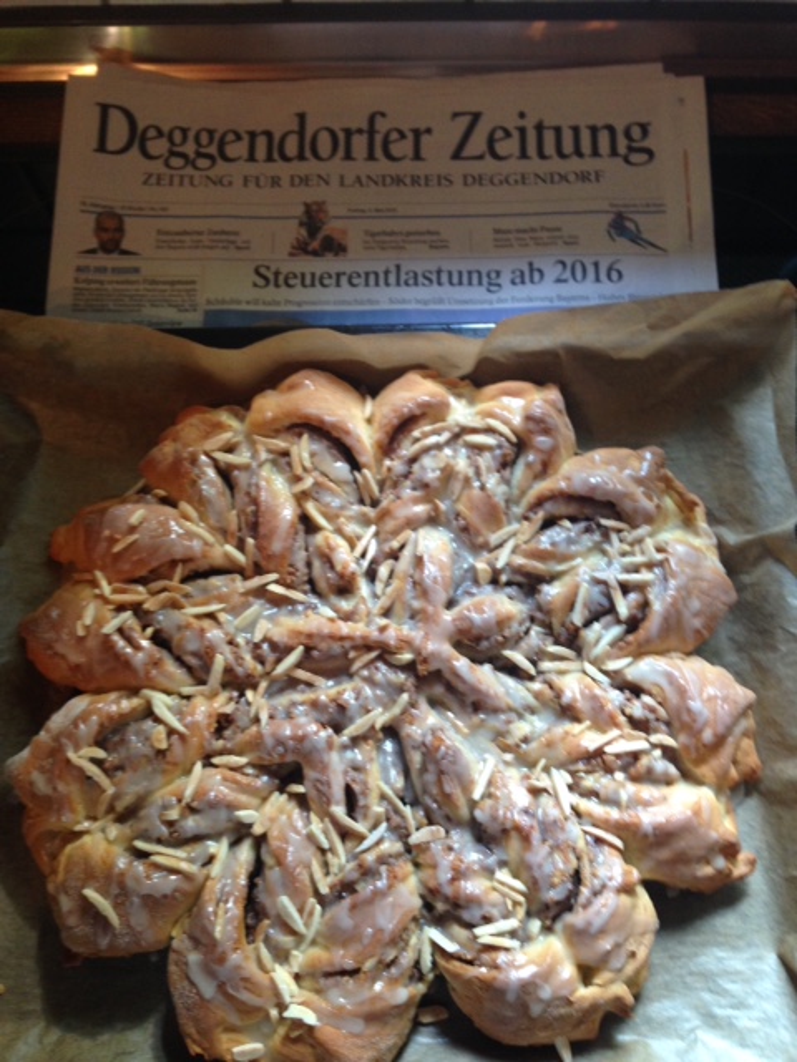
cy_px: 531
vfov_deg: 55.4
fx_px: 1013
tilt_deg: -68.4
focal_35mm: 33
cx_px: 398
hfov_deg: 42.9
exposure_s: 1/20
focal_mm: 4.12
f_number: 2.4
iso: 80
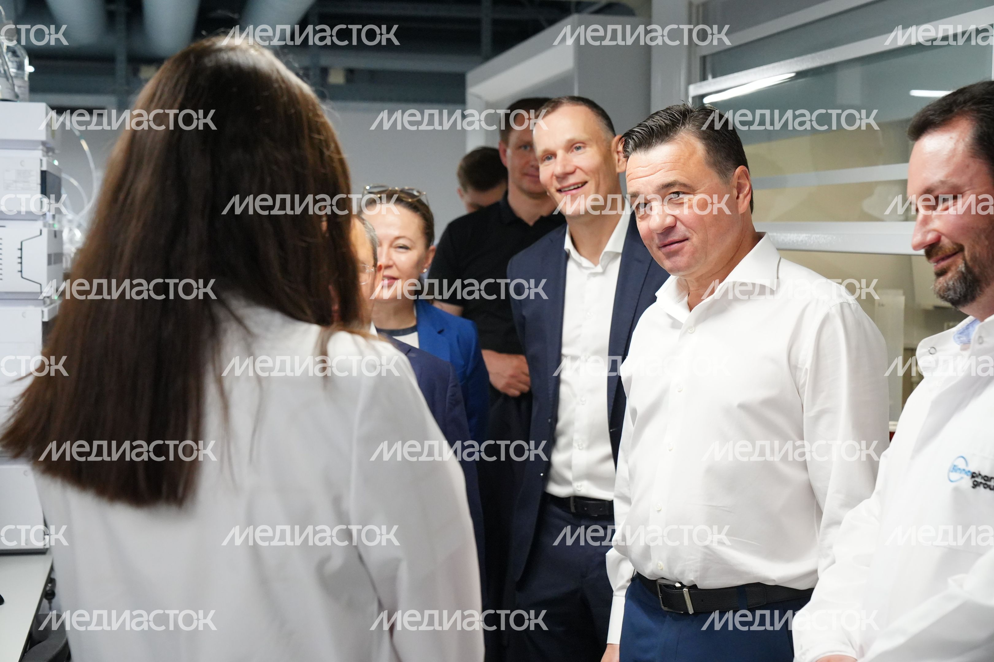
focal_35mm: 52
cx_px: 497
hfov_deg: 38.2
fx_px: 1436
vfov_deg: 26.0
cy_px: 331
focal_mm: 52
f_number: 4.5
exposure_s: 1/500
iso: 4000
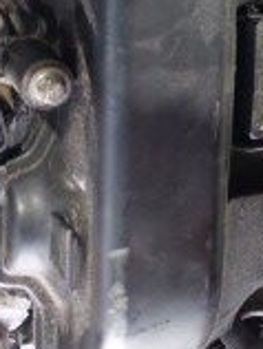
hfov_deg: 14.0
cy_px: -33
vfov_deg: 18.7
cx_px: 365
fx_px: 1020
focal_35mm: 101
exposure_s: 1/50
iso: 400
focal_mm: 5.23
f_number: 1.8
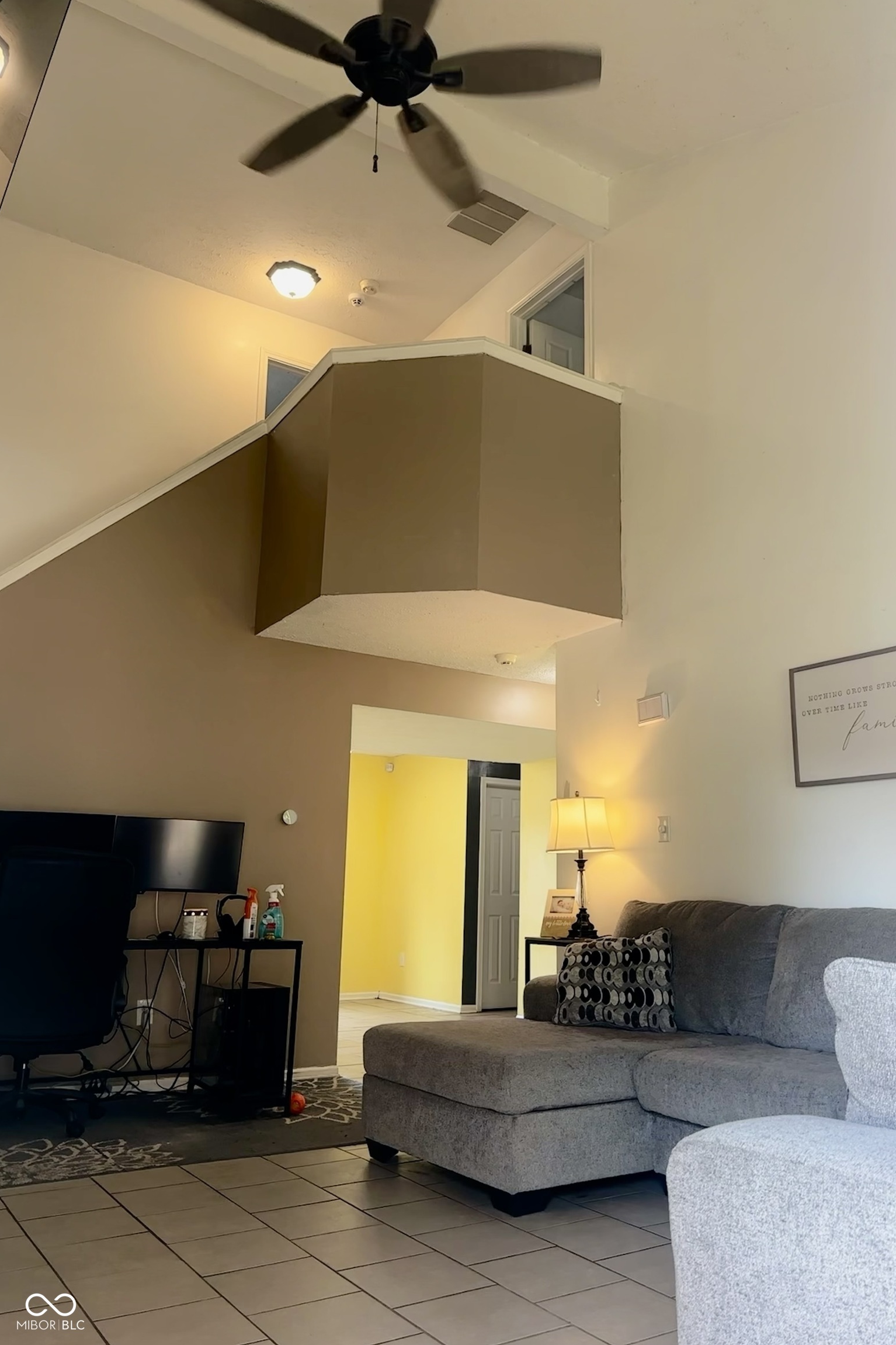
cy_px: 672
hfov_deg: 51.2
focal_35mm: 25
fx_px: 933
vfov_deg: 71.5
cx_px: 503
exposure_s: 1/121
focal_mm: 6.86
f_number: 1.78
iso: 125
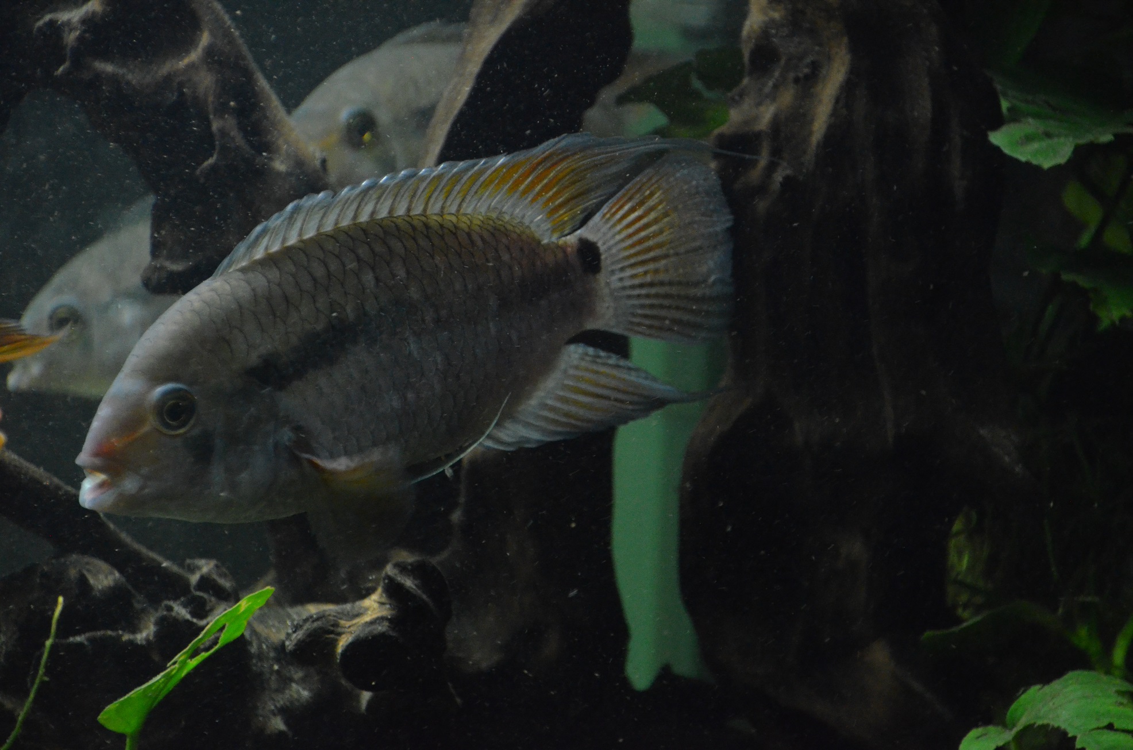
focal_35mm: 300
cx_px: 566
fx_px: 9422
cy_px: 375
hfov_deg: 6.9
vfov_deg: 4.6
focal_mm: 200
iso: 3200
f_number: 6.3
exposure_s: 1/30
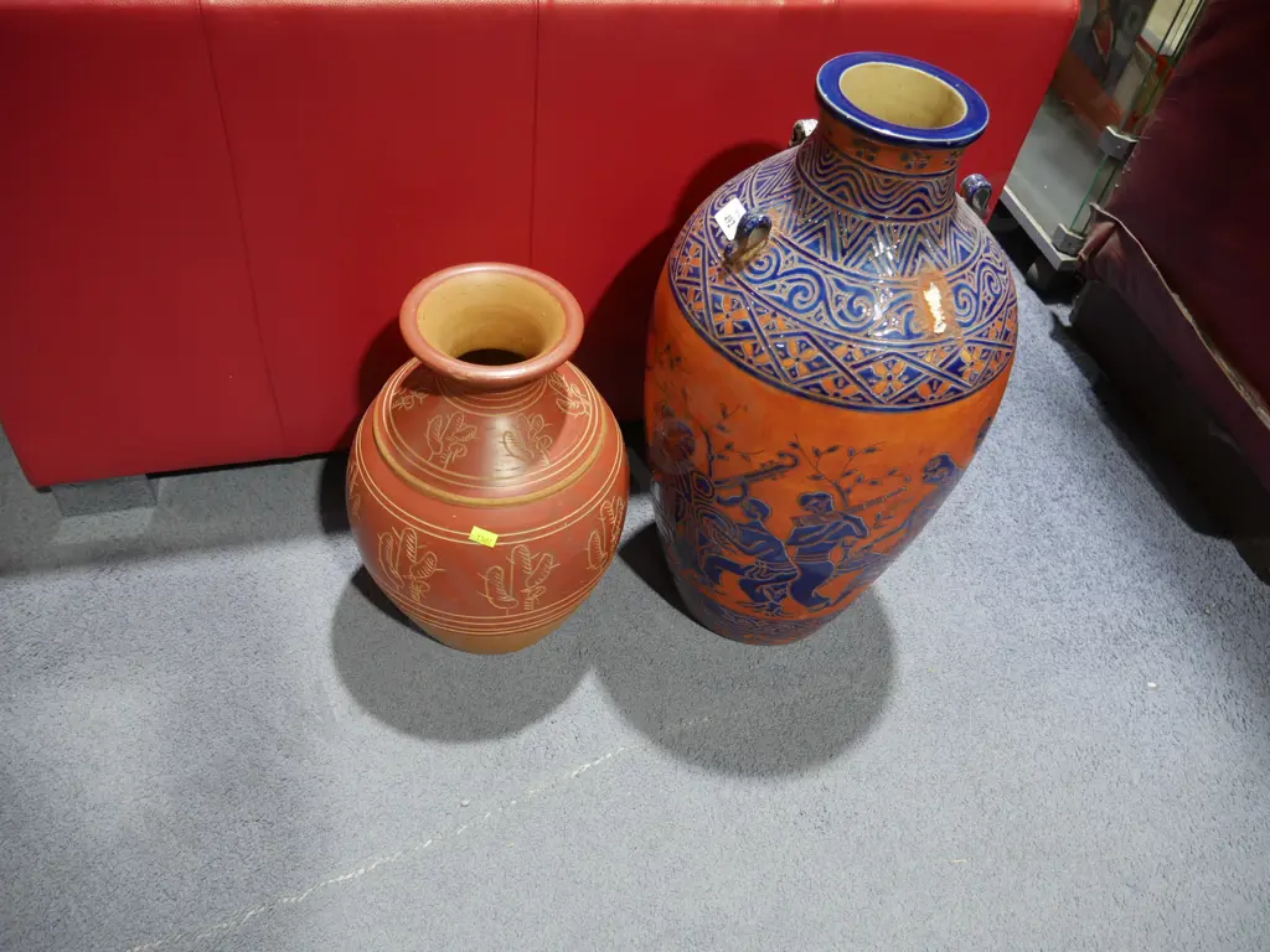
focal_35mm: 28
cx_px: 635
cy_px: 476
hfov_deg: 63.4
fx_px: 1027
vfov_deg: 49.7
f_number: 3.5
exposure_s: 1/60
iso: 500
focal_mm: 14
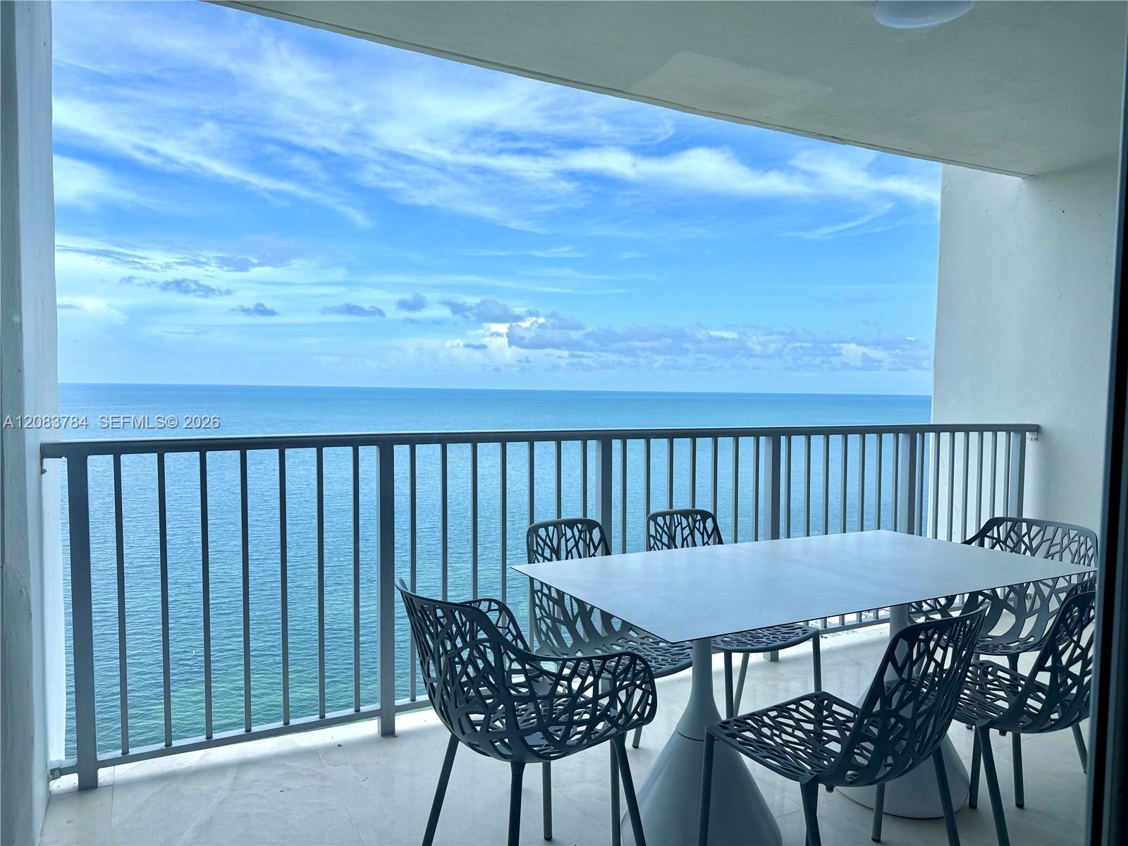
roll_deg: -1.0
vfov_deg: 56.8
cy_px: 423
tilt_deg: -2.9
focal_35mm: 24
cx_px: 564
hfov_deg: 71.6
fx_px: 782
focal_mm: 6.76
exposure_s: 1/1855
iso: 80
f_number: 1.78
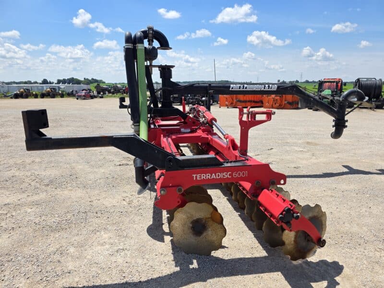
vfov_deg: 58.9
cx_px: 192
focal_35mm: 23
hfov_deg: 73.9
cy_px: 144
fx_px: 255
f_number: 1.7
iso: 80
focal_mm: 6.3
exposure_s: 1/4766
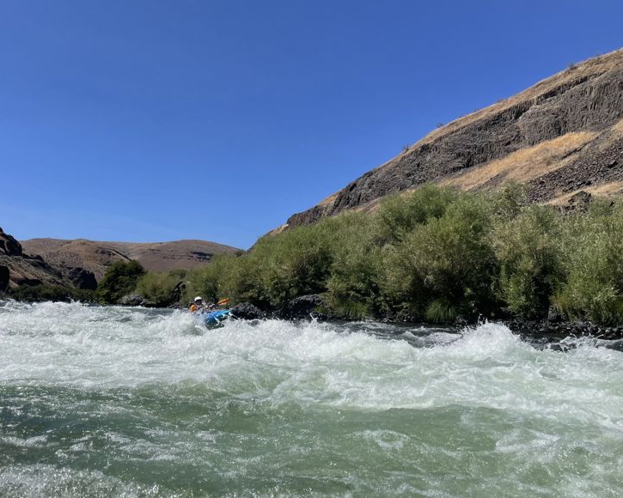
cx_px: 284
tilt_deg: +8.6
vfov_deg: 51.5
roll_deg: +2.2
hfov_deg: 62.1
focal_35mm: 28
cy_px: 257
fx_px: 516
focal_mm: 4.2
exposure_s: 1/5814
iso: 32
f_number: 1.6
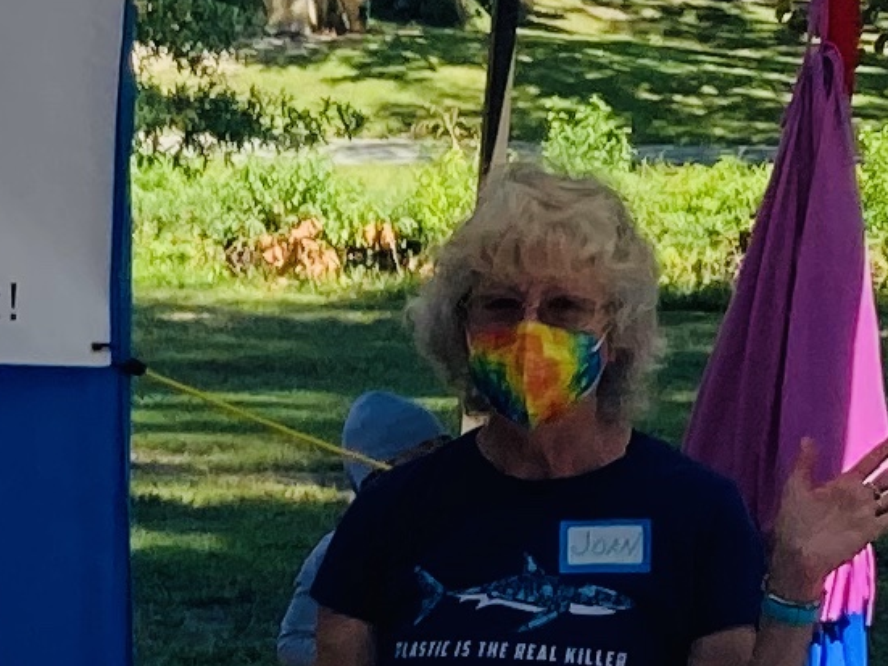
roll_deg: -1.6
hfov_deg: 9.3
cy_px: 1034
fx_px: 5258
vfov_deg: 7.1
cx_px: -514
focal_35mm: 205
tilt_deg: -9.6
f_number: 1.8
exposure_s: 1/623
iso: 20
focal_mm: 3.99
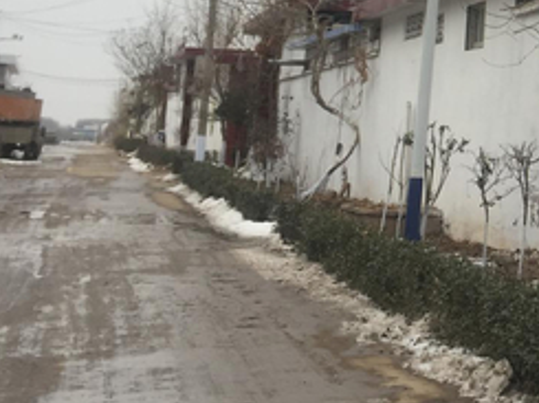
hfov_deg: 21.3
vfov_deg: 17.2
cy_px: -25
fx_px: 1290
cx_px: 704
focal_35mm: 83
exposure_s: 1/860
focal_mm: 4.15
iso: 32
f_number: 2.2
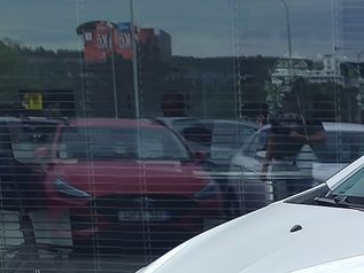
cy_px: 434
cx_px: 576
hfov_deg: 19.1
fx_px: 915
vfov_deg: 15.4
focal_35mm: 87
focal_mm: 7.01
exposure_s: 1/787
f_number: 1.69
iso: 50
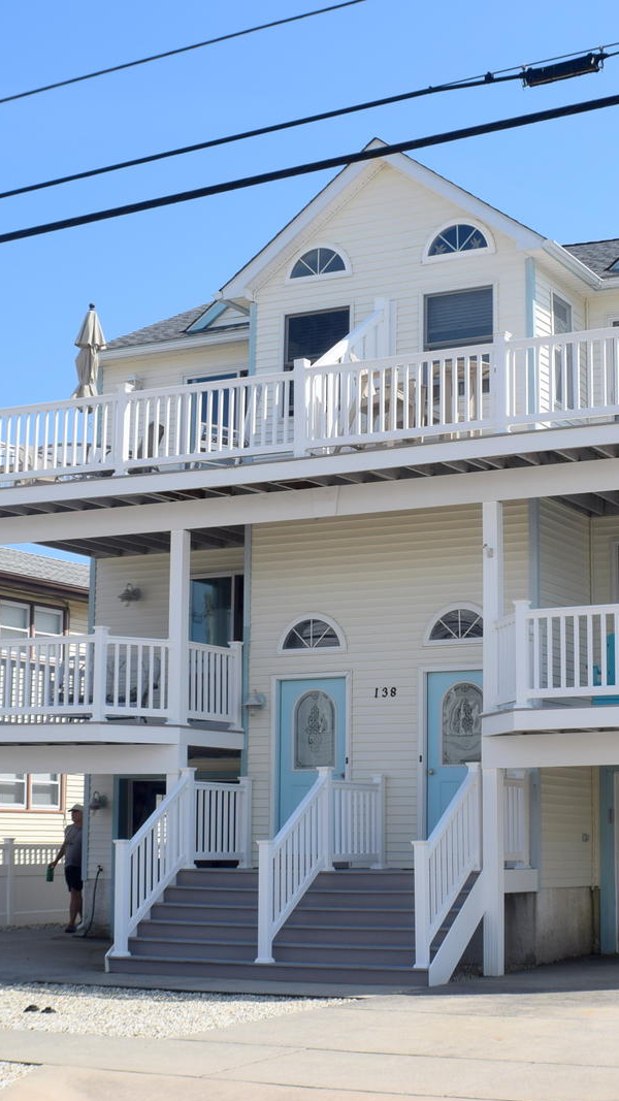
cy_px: 549
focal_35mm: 81
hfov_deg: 14.9
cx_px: 458
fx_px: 2364
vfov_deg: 26.2
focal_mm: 34
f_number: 10
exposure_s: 1/400
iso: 200
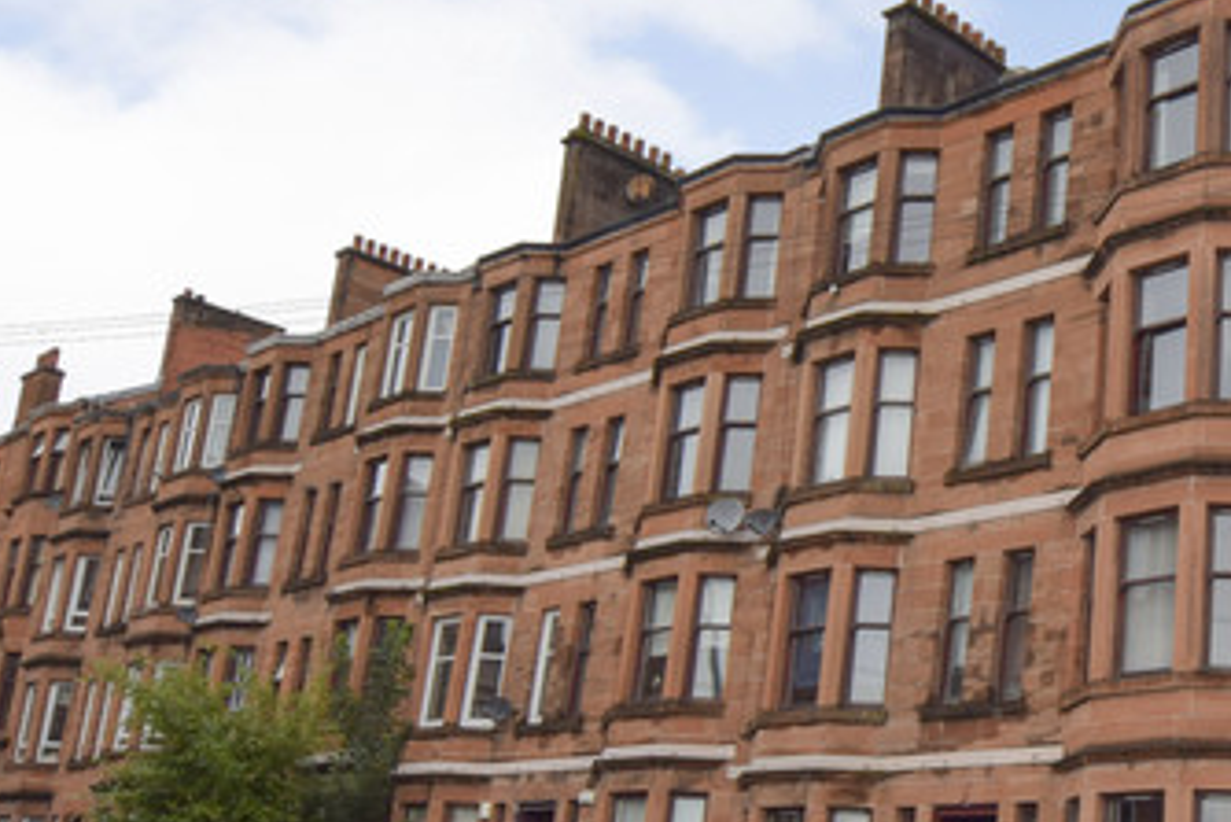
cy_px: 555
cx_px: 1179
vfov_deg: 29.1
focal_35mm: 46
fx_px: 1574
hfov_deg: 38.7
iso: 100
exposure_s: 1/160
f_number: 6.3
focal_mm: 10
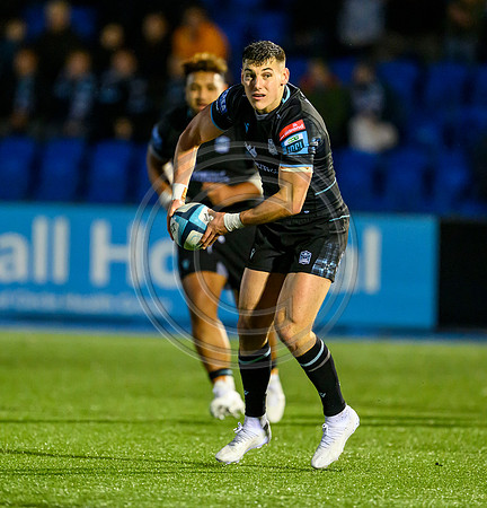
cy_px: 260
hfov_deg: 2.8
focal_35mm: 604
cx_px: 270
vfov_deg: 3.0
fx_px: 9812
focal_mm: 400
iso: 10000
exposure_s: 1/1250
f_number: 3.2
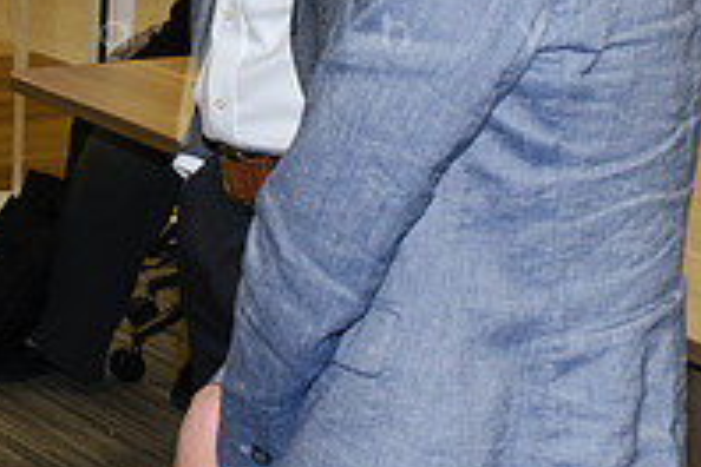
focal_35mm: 132
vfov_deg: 10.2
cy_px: -97
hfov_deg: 14.8
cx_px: -244
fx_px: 2570
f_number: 5.6
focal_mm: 30.2
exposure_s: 1/60
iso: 800
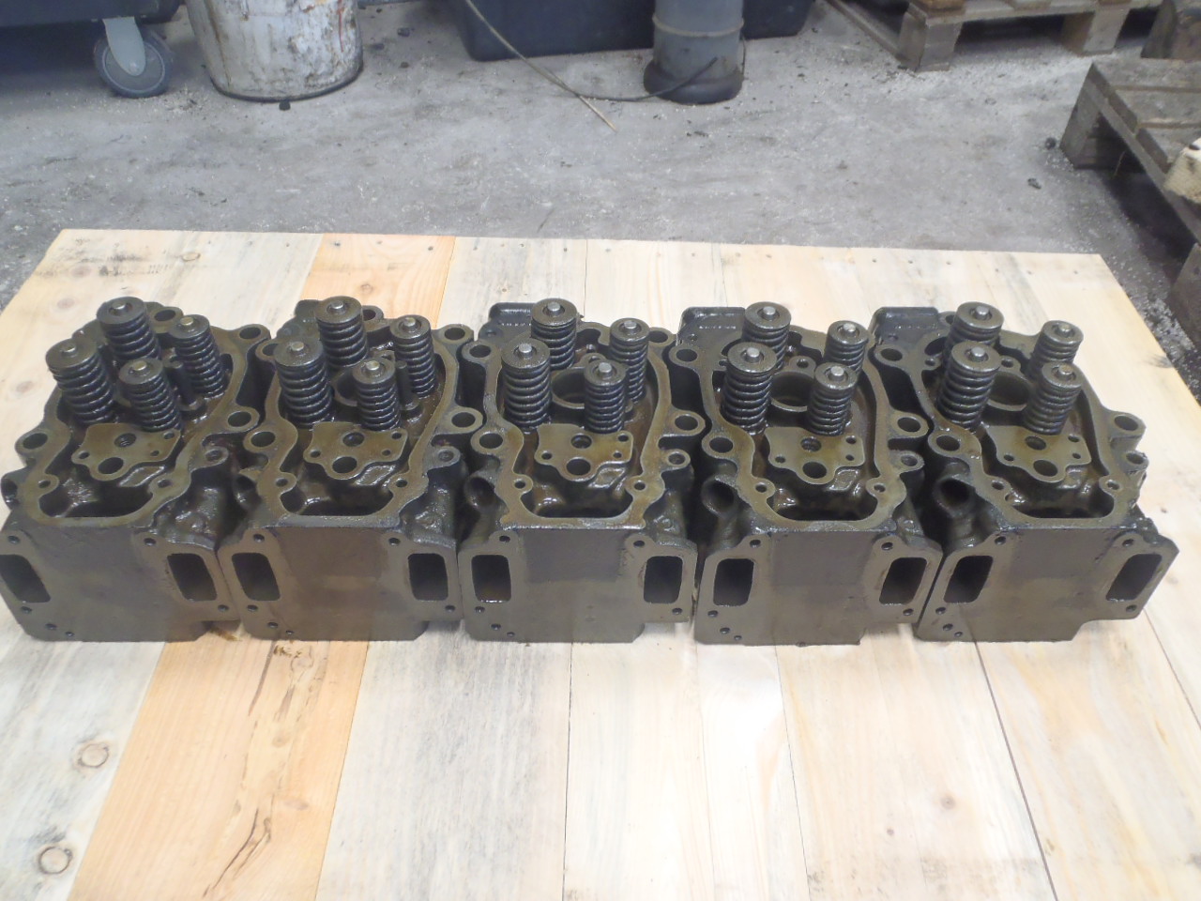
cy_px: 450
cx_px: 600
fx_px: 971
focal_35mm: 28
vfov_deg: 49.7
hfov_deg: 63.4
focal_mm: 5
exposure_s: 1/8
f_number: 3.5
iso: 200
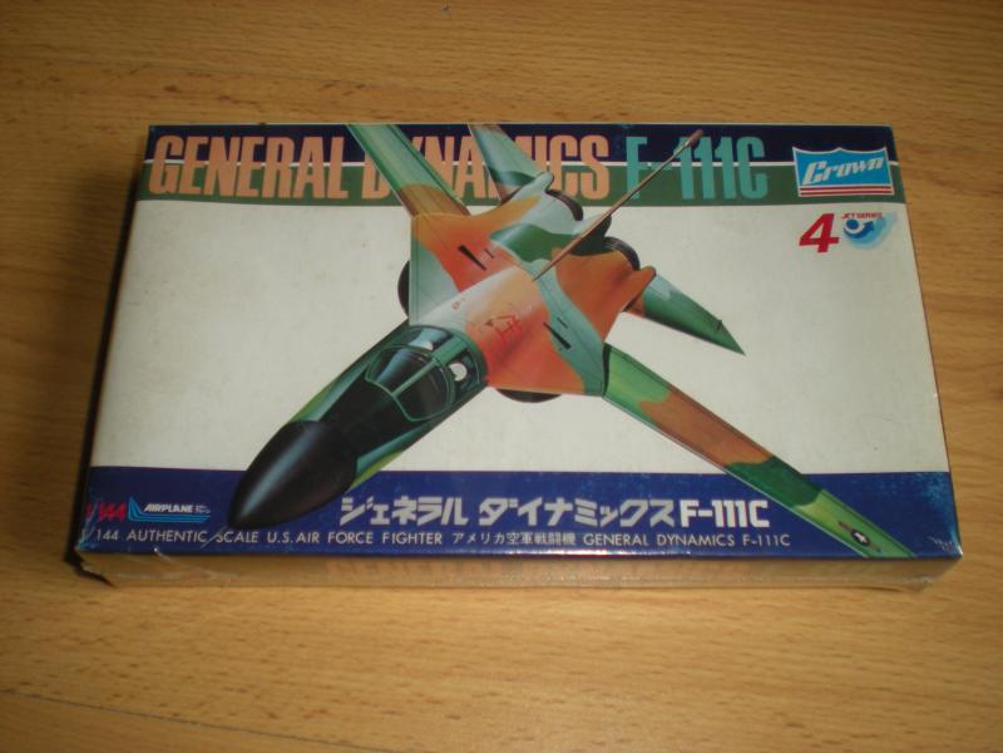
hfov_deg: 49.0
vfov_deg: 37.7
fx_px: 1101
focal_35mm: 38
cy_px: 376
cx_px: 502
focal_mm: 6.3
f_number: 3.1
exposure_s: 1/60.7
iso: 64
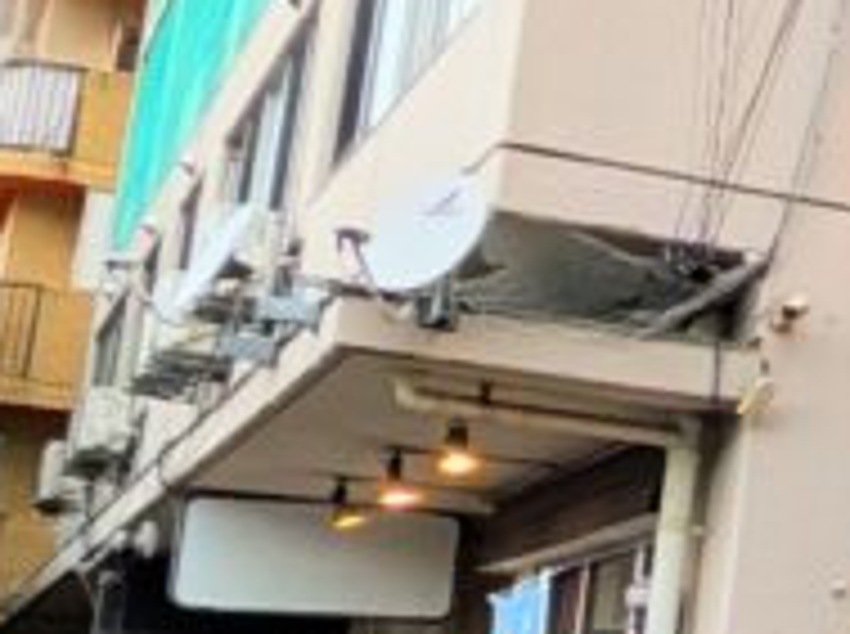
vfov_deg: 15.5
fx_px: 2328
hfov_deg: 15.0
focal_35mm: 95
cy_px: 414
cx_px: 1889
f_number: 2.2
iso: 53
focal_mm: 1.85
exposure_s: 1/158
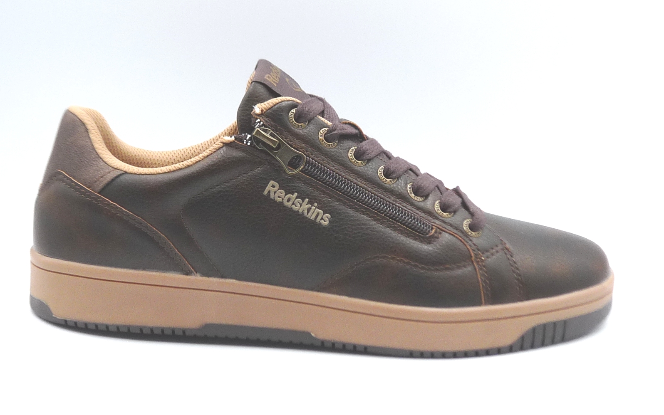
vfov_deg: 25.3
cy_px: 195
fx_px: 923
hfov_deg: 39.6
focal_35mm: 51
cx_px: 332
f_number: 4
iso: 100
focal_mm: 4.8
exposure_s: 1/160
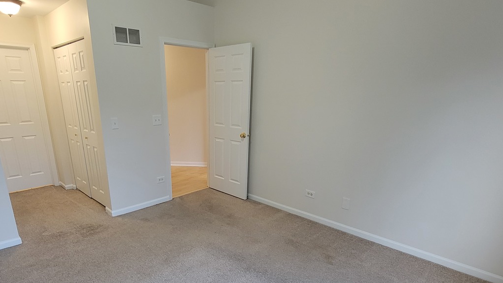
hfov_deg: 86.2
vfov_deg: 54.8
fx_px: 267
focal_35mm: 20
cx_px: 220
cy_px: 187
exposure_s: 1/60
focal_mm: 2.2
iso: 200
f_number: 2.2
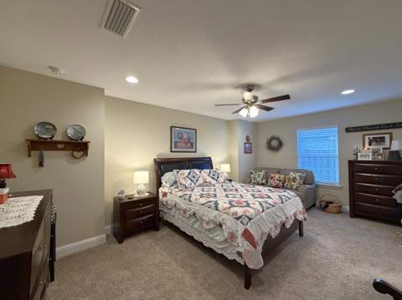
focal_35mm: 14
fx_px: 162
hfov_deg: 102.1
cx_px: 201
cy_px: 150
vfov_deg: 85.6
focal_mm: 2.22
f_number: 2.2
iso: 320
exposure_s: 1/120
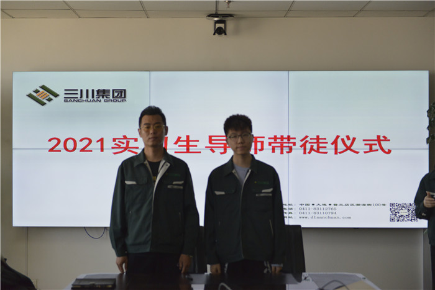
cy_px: 145
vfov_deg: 22.6
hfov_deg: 33.4
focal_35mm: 60
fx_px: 725
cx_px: 218
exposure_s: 1/2000
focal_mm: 60
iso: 2500
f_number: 2.8
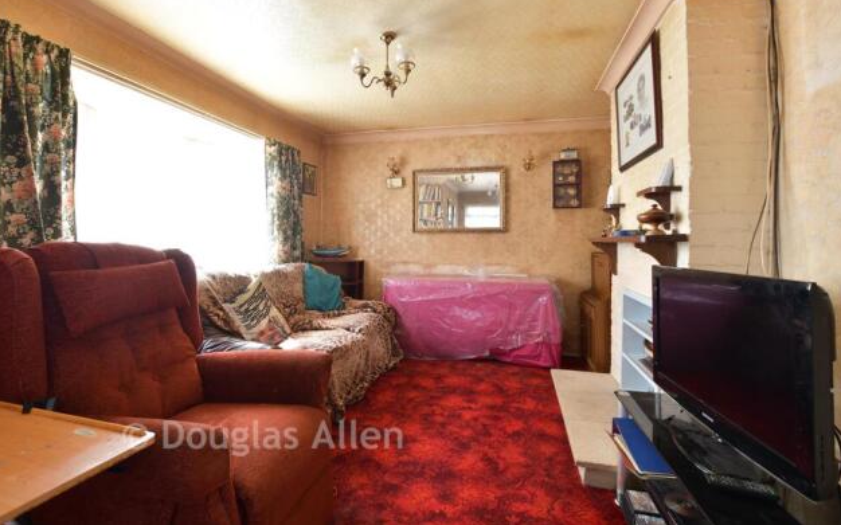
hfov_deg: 97.8
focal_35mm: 16
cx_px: 408
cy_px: 234
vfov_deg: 71.0
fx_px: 367
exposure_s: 1/5
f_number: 8
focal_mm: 10
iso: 100
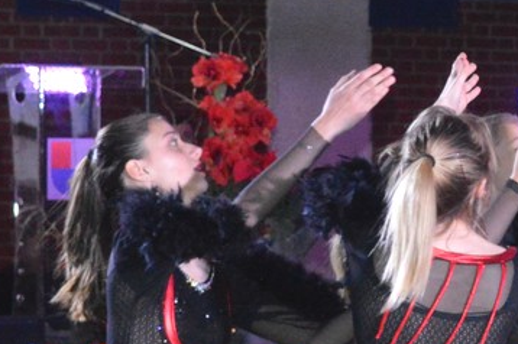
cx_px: 855
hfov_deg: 6.2
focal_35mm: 327
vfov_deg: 4.2
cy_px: 309
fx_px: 4701
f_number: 5.3
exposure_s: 1/200
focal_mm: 48
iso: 3200
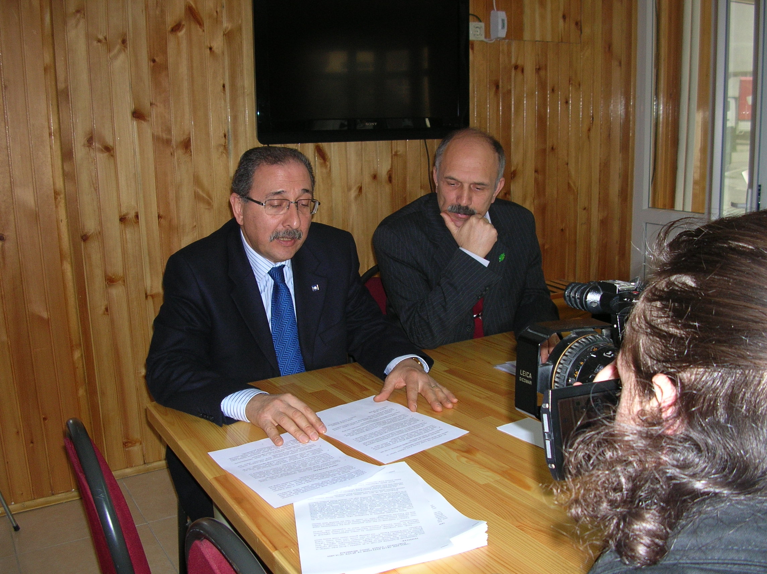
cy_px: 287
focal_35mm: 35
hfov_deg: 52.7
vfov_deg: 40.6
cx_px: 384
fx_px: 775
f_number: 2.8
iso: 67
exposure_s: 1/60.1
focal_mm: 5.8
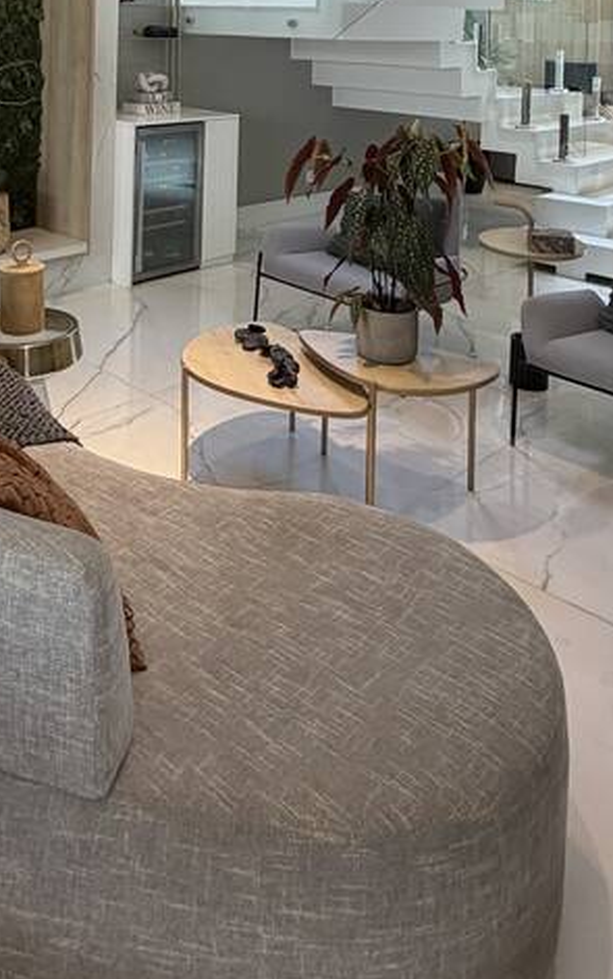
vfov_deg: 48.2
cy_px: 31
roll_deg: -1.4
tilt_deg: +0.8
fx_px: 907
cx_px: 177
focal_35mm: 34
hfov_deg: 36.7
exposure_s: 1/120
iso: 200
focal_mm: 2.22
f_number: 2.2
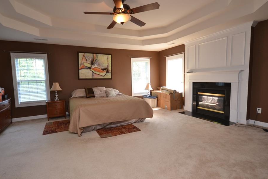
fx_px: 127
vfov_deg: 70.4
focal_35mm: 17
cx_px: 125
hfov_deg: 93.2
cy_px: 87
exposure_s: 1/60
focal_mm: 10
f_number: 4
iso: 560
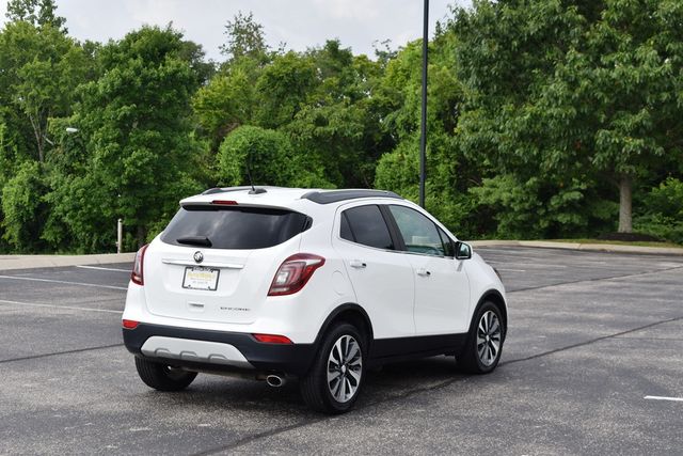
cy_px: 228
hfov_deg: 29.9
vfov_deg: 20.2
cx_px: 342
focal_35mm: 68
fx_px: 1281
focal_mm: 45
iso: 110
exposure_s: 1/250
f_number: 8
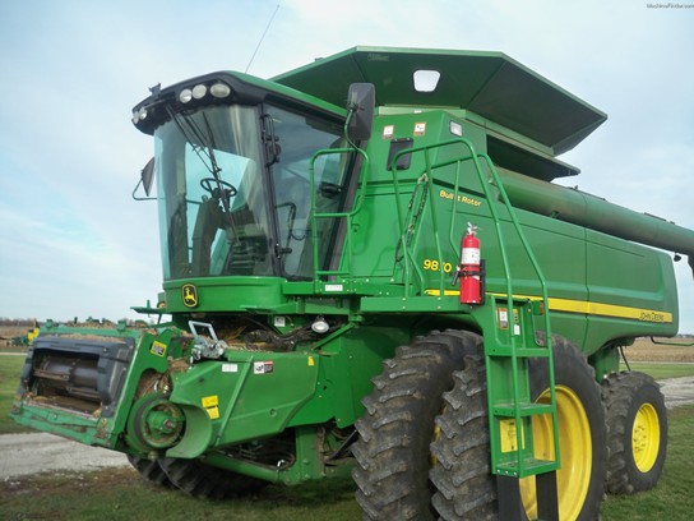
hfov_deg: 52.6
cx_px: 347
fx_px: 702
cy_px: 260
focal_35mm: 35
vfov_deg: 40.7
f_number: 3.1
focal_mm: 6.3
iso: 80
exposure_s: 1/250
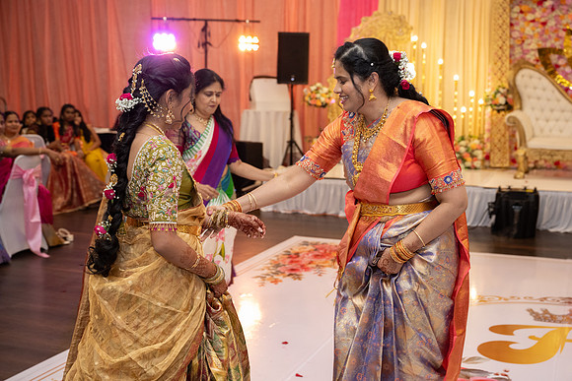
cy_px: 190
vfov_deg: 29.1
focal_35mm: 46
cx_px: 286
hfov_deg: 42.5
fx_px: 735
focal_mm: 46
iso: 1250
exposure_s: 1/160
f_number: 4
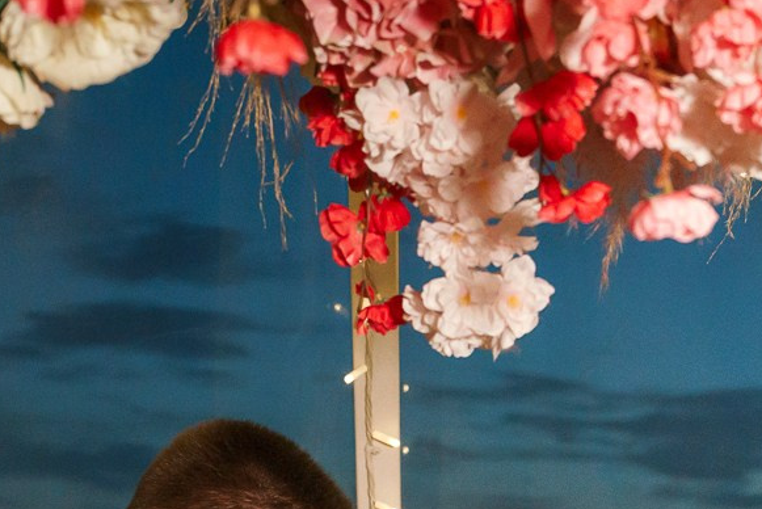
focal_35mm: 117
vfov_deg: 11.1
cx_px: 439
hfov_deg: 17.5
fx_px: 2478
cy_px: 846
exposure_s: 1/80
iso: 3200
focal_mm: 34
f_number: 4
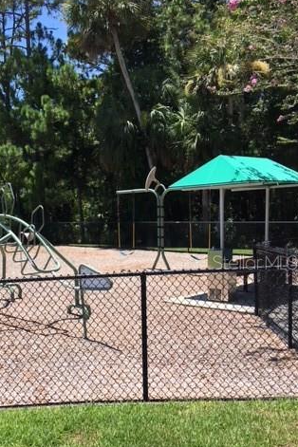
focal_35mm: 41
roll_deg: +1.5
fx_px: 509
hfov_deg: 32.0
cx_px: 74
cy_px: 262
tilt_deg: -4.4
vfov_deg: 47.2
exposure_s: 1/1131
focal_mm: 4.15
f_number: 2.2
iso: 25
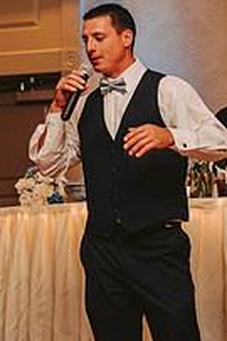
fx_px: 1468
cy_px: 133
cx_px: 133
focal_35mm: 155
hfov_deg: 8.8
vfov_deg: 13.3
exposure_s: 1/60
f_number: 2.8
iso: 800
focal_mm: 70
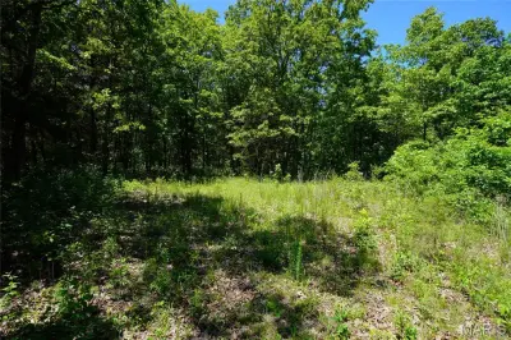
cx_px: 256
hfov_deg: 95.0
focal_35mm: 16
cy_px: 170
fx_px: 234
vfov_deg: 72.0
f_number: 7.1
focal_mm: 11
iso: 100
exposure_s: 1/100
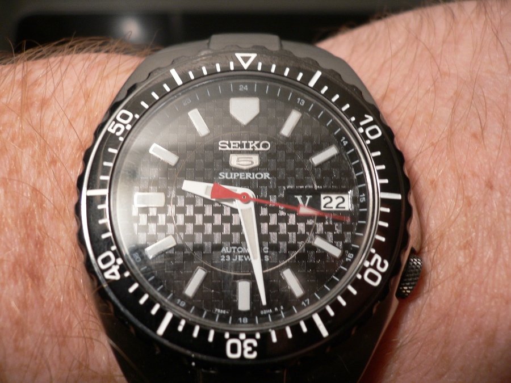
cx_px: 256
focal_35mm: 35
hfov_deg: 52.6
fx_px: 517
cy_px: 192
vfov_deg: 40.7
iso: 100
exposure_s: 1/40
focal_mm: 5.8
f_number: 2.8
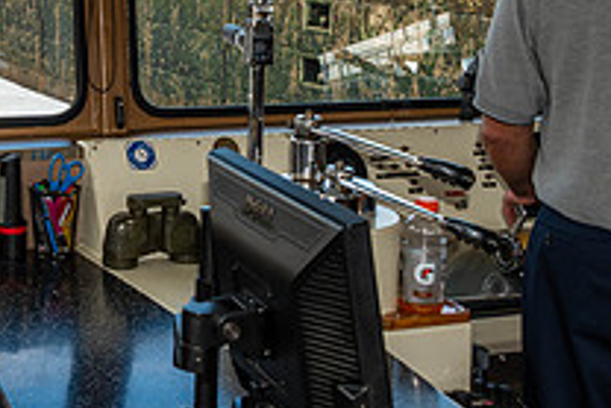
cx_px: -9
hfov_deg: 24.7
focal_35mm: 78
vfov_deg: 17.3
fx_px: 1325
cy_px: 40
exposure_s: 1/60
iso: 125
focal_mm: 28
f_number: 10
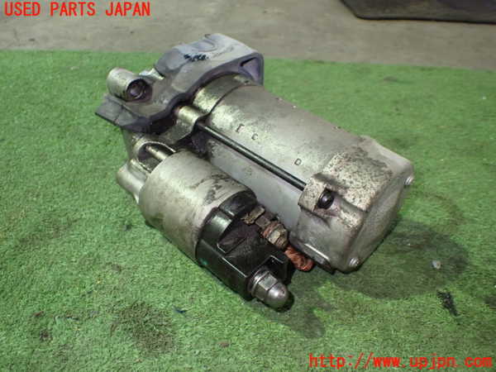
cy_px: 186
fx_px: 430
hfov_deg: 60.0
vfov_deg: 46.8
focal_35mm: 30
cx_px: 248
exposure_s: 1/50
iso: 800
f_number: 2.3
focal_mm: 5.4
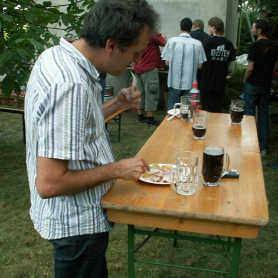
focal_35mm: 42
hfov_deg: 40.0
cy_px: 141
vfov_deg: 40.0
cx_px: 151
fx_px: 382
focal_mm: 5.86
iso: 50
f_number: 3.5
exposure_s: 1/50
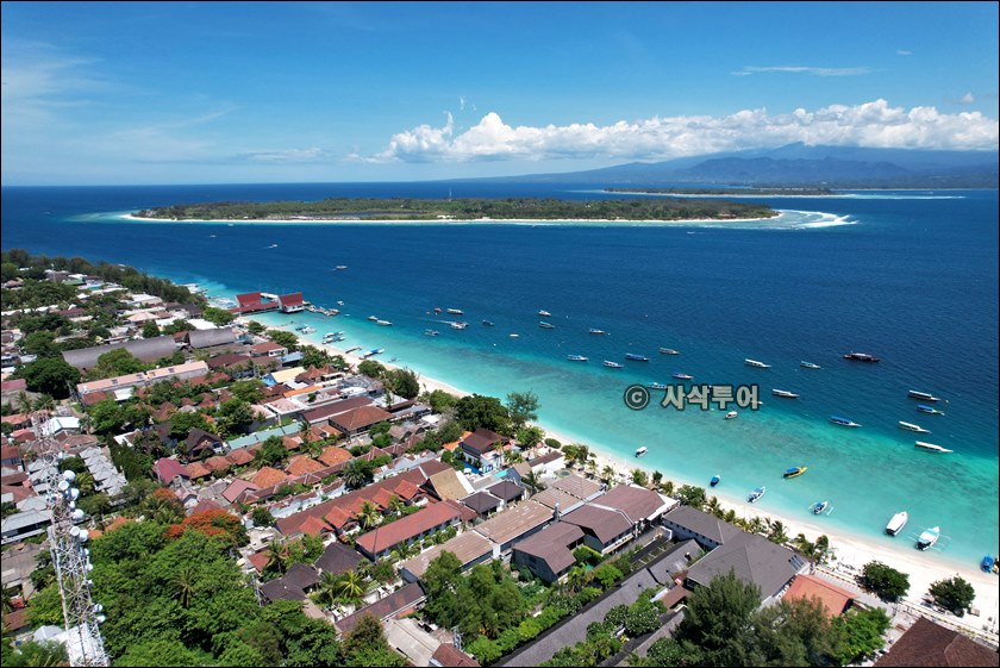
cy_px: 334
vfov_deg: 57.3
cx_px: 500
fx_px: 611
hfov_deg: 78.6
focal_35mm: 22
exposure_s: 1/2500
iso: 120
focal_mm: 8.38
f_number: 2.8
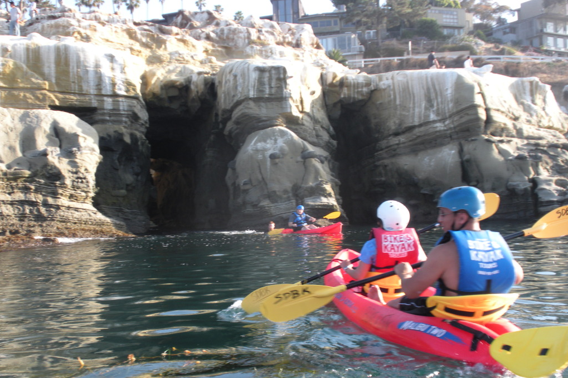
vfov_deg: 29.2
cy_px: 209
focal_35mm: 46
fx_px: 726
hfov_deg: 42.8
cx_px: 284
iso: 64
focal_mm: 7.7
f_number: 4
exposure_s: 1/94.7
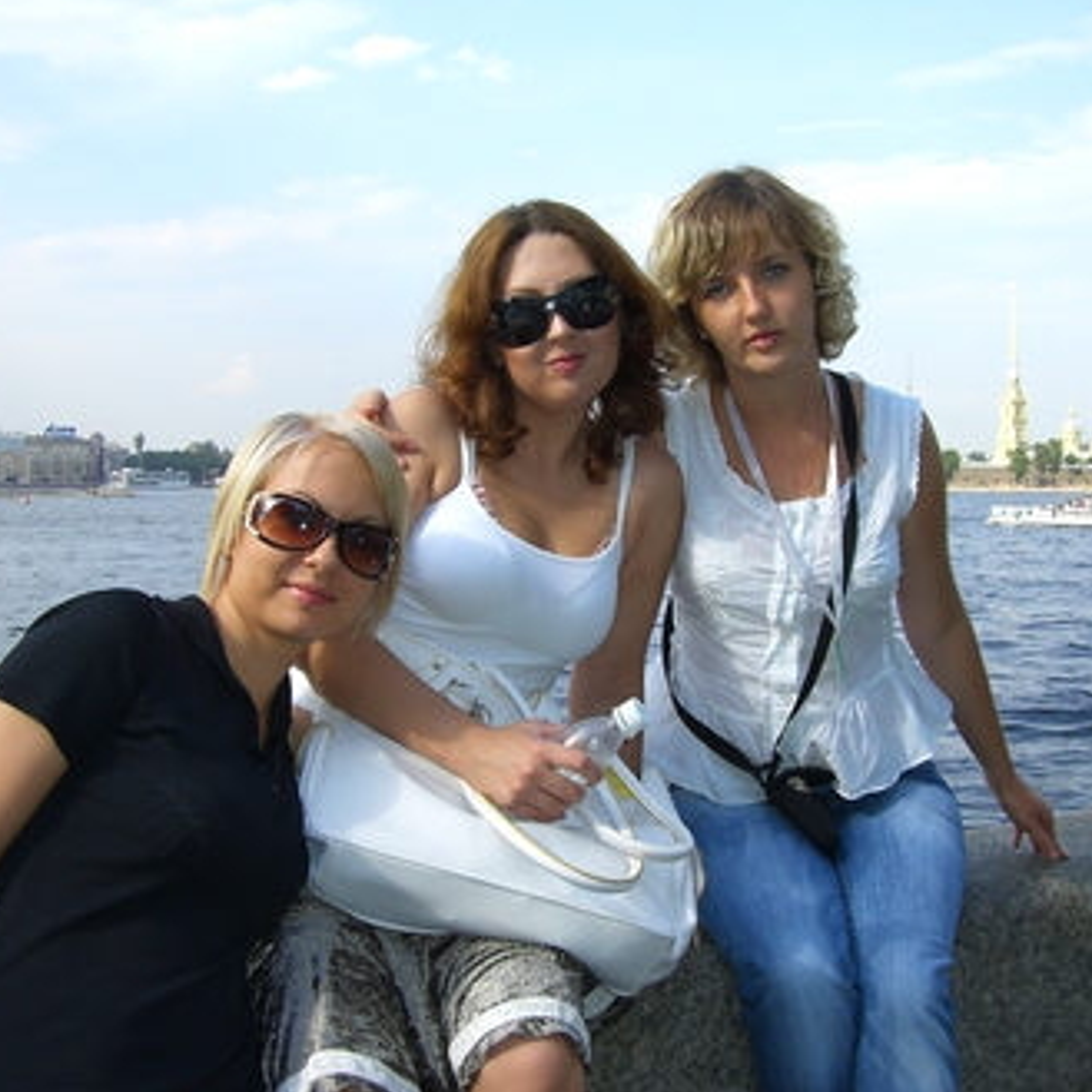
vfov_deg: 36.8
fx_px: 1642
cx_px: 594
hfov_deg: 36.8
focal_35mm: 46
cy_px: 541
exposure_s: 1/250
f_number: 4.3
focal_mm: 6.2
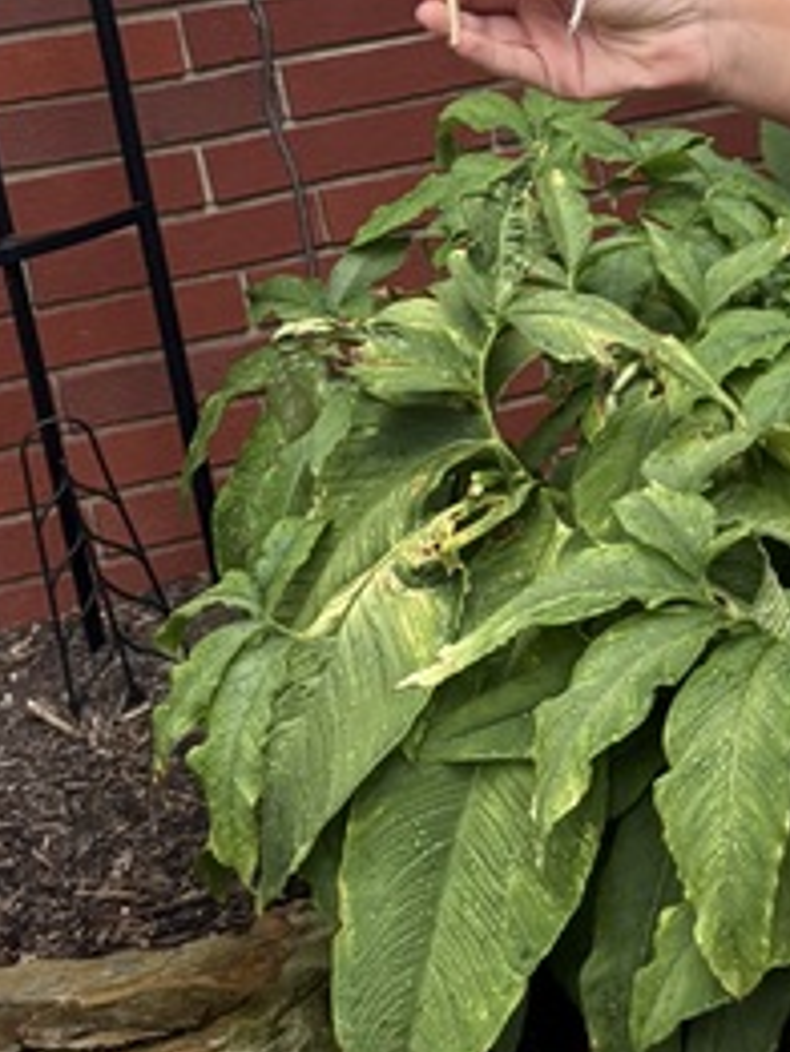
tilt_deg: -17.4
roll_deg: +5.5
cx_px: 1378
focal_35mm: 102
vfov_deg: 19.2
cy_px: 383
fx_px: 3101
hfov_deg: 13.2
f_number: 1.6
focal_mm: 5.96
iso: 160
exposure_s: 1/60
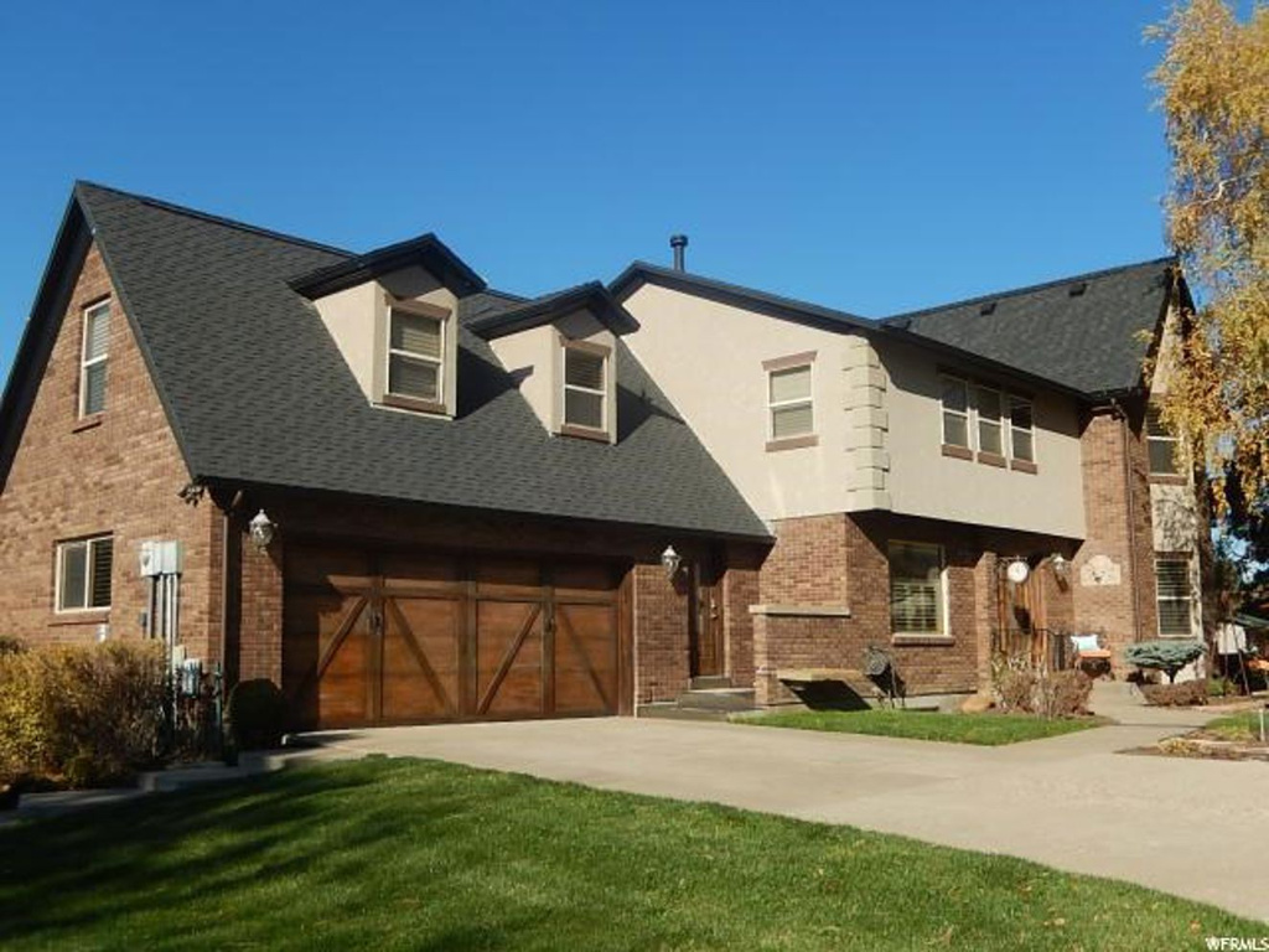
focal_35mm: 36
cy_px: 476
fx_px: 1320
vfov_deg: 39.7
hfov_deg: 51.4
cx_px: 634
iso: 125
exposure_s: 1/1250
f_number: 4
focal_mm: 6.5
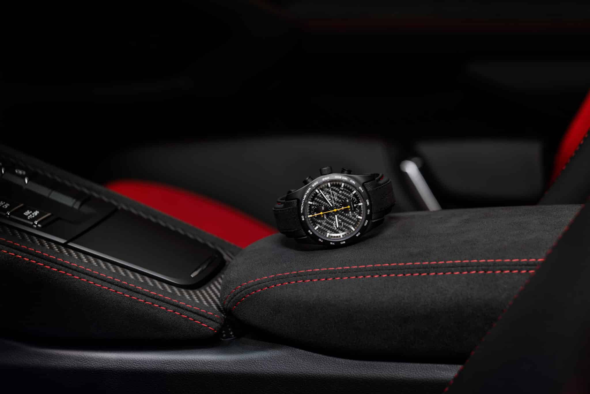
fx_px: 1475
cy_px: 197
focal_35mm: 90
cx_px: 295
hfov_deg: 22.6
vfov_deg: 15.2
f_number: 5.6
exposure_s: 1/3
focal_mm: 90
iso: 160
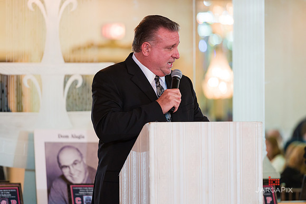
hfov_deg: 9.4
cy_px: 97
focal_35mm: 219
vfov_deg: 6.3
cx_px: 145
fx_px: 1863
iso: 1250
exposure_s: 1/200
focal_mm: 200
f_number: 3.2
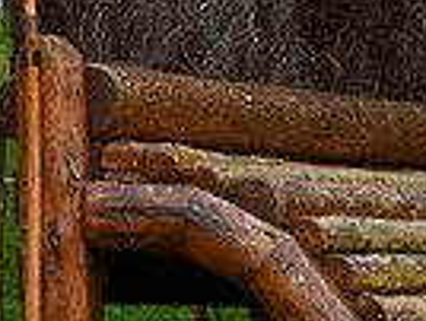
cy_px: 0
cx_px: -464
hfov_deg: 4.2
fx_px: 5733
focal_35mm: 465
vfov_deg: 3.2
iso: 360
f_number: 4.5
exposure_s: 1/1250
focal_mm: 112
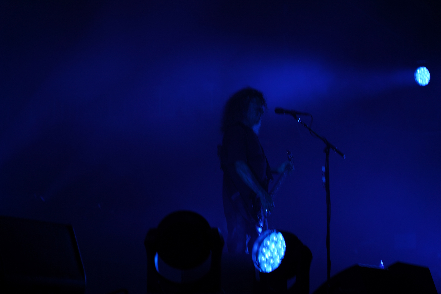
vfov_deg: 13.0
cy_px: 147
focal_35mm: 105
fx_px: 1286
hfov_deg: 19.5
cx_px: 220
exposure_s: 1/160
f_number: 4.5
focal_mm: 105
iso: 100
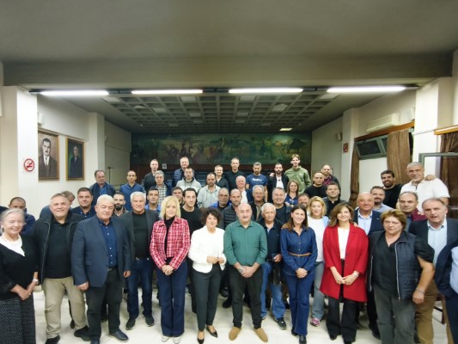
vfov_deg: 71.5
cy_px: 187
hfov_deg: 87.5
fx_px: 238
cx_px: 206
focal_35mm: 18
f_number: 2.2
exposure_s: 1/33.3
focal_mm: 1.91
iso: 320
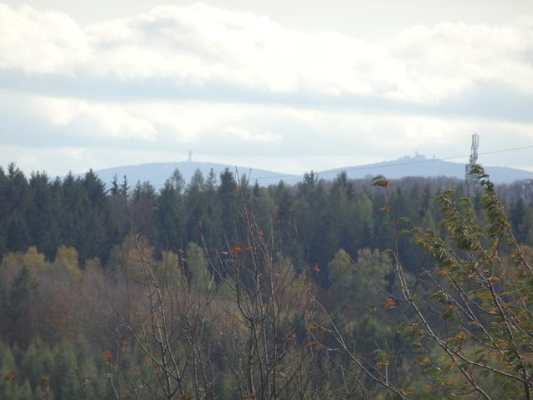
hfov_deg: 4.5
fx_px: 6792
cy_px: 200
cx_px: 267
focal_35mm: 441
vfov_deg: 3.4
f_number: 6.3
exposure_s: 1/250
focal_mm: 75.01
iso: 100
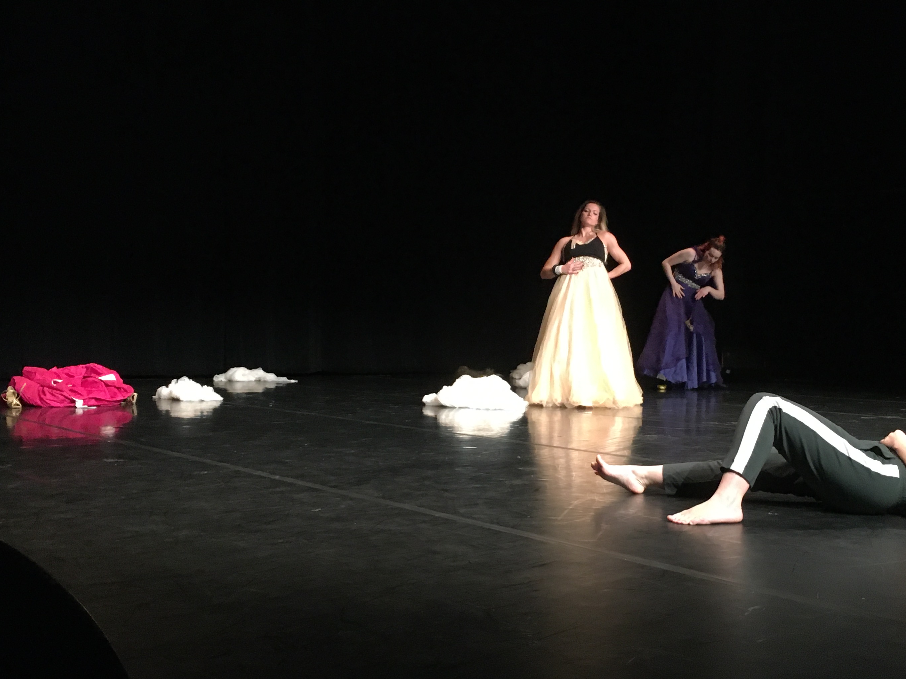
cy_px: 363
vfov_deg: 33.6
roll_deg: -0.7
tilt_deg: -1.8
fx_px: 1125
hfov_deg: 43.6
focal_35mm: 43
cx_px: 542
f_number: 2.2
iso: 200
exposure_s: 1/30
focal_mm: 4.15
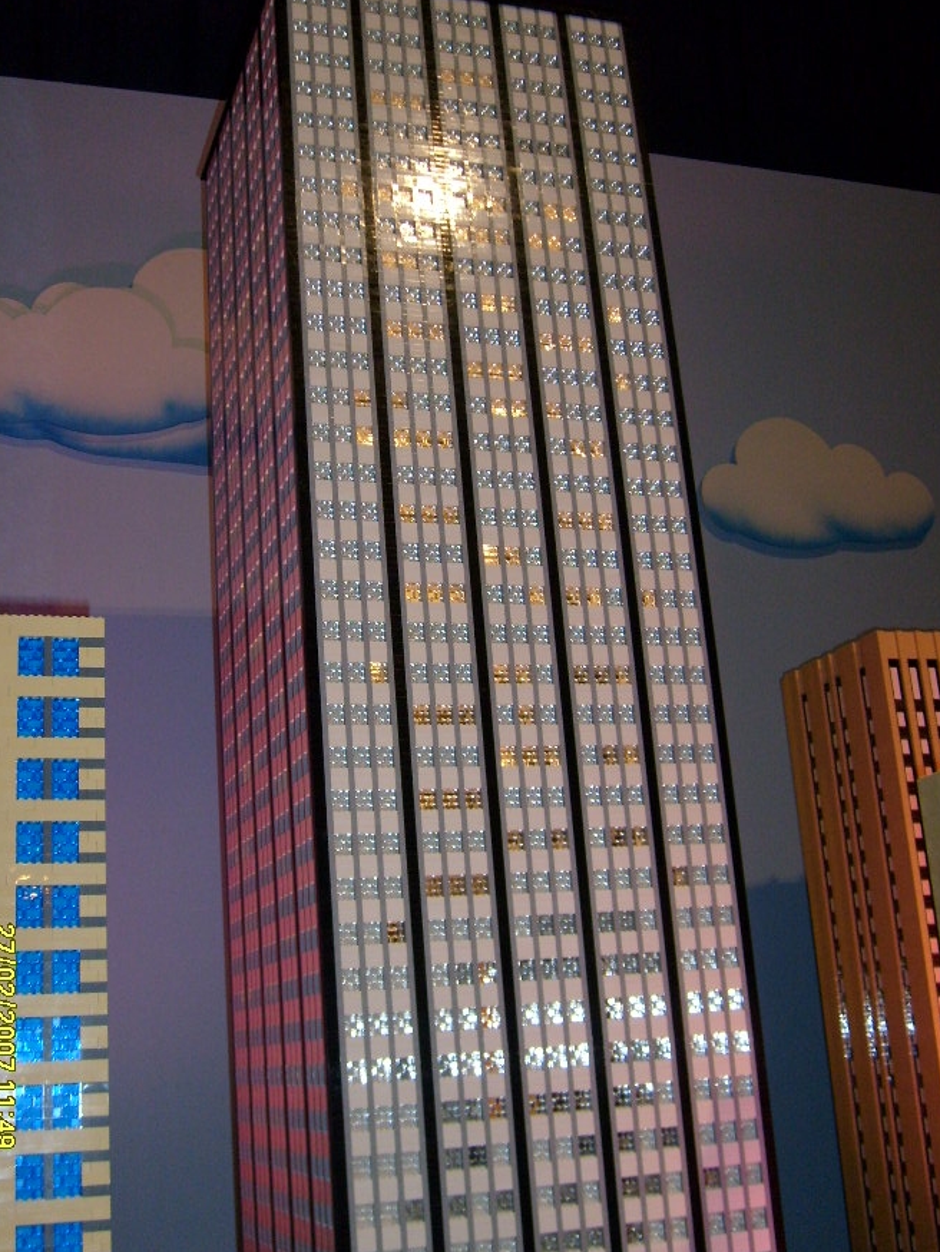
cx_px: 441
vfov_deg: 45.7
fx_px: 1484
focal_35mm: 41
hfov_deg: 35.1
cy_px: 569
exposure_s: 1/45
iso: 100
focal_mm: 5.8
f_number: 2.8
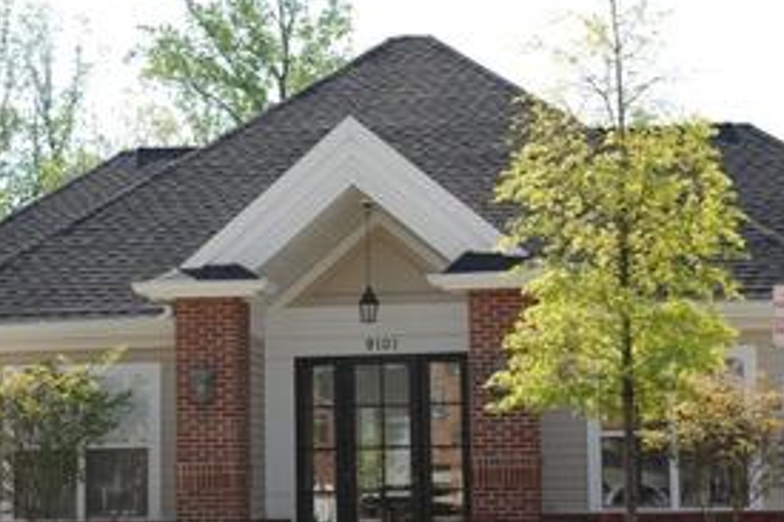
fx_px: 1981
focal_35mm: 91
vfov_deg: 15.0
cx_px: 388
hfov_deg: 22.4
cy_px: 255
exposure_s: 1/320
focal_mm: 50
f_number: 9
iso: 200
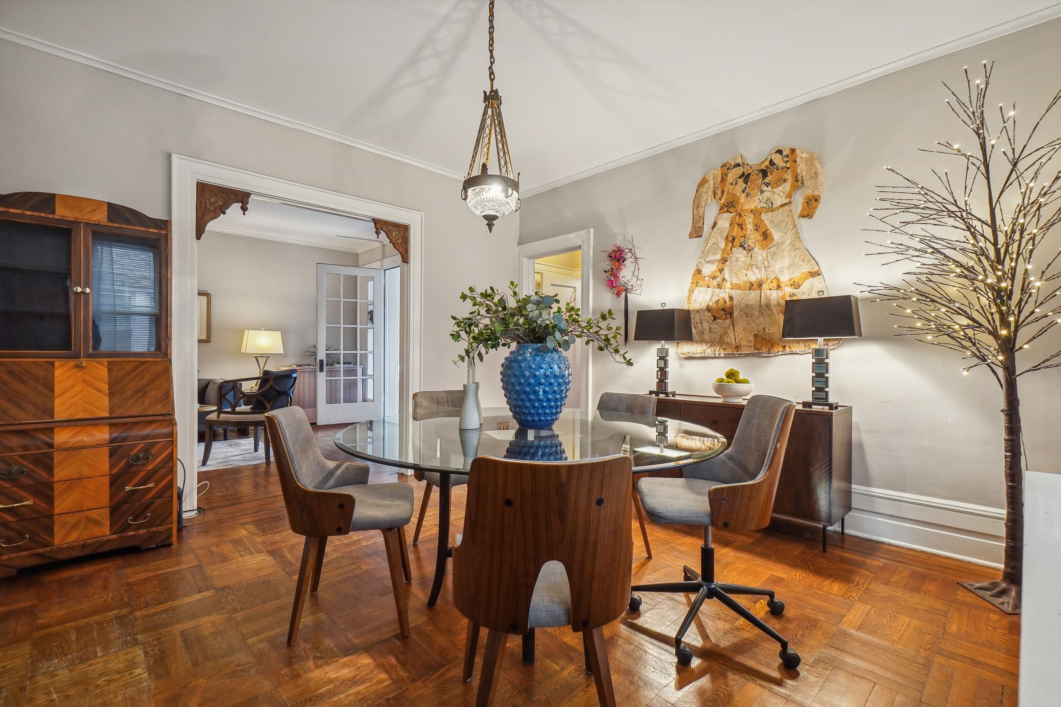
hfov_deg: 100.4
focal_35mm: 15
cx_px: 530
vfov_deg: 77.3
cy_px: 354
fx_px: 442
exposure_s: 1/20
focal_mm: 10
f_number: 6.3
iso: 400
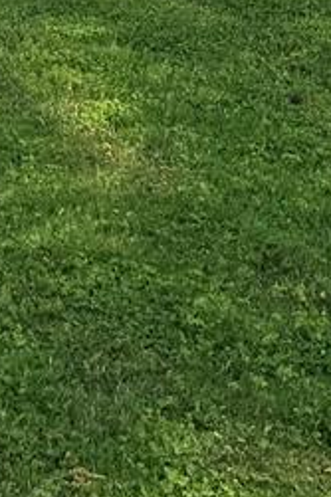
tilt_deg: -0.8
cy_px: -515
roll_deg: +0.3
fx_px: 2196
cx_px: 97
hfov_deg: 8.6
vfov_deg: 11.6
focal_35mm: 159
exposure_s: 1/4049
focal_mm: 6.76
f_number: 1.78
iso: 80
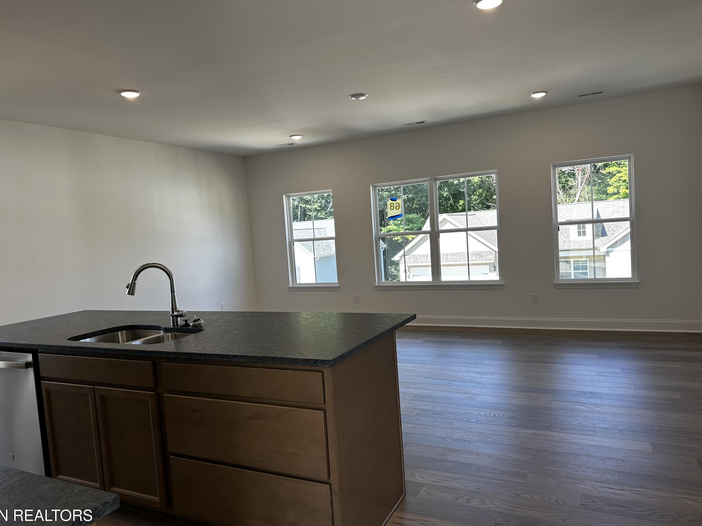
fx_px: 507
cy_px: 267
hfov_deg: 69.4
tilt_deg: -3.6
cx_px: 342
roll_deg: +4.3
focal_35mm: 25
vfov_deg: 54.9
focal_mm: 6.86
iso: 64
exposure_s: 1/173
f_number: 1.78
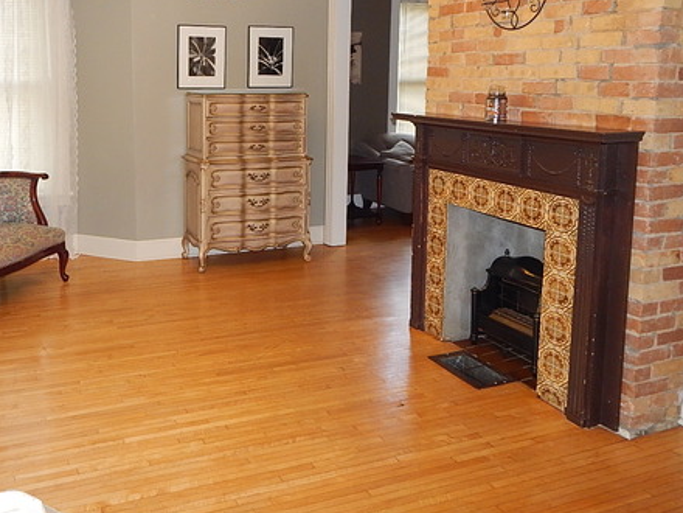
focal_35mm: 32
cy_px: 157
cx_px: 236
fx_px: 631
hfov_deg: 55.8
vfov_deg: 43.3
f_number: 3
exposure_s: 1/30
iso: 250
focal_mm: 4
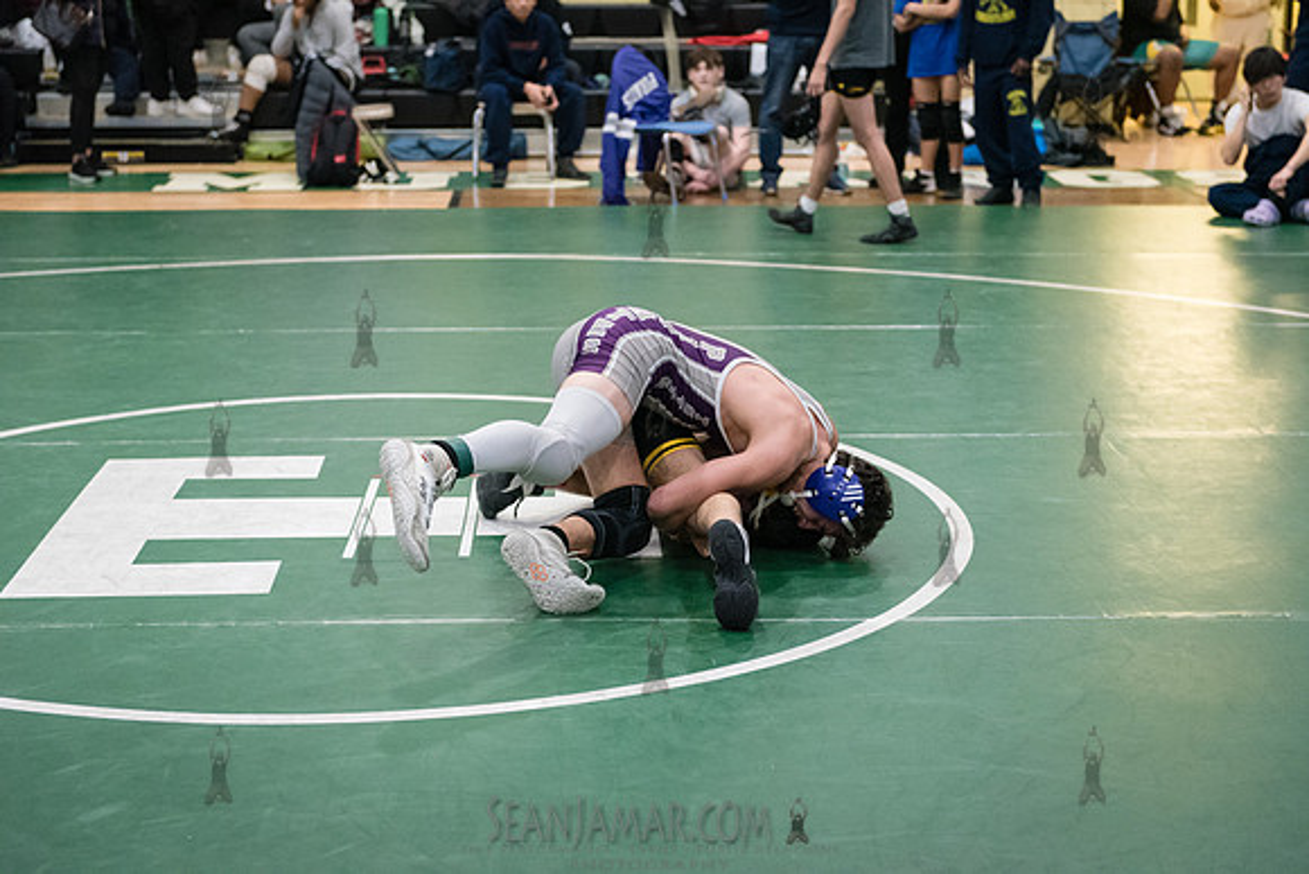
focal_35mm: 62
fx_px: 2255
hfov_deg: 32.4
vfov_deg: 21.9
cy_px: 437
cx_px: 654
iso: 8000
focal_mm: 62
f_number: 3.2
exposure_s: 1/500
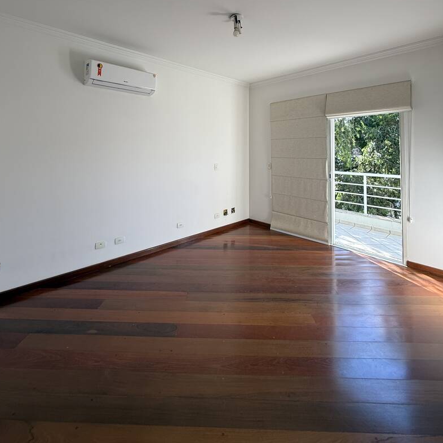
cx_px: 220
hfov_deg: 84.0
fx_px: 246
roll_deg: -0.6
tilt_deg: +2.8
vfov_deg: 80.8
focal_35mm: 17
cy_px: 143
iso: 64
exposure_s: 1/99
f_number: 2.2
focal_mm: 2.22
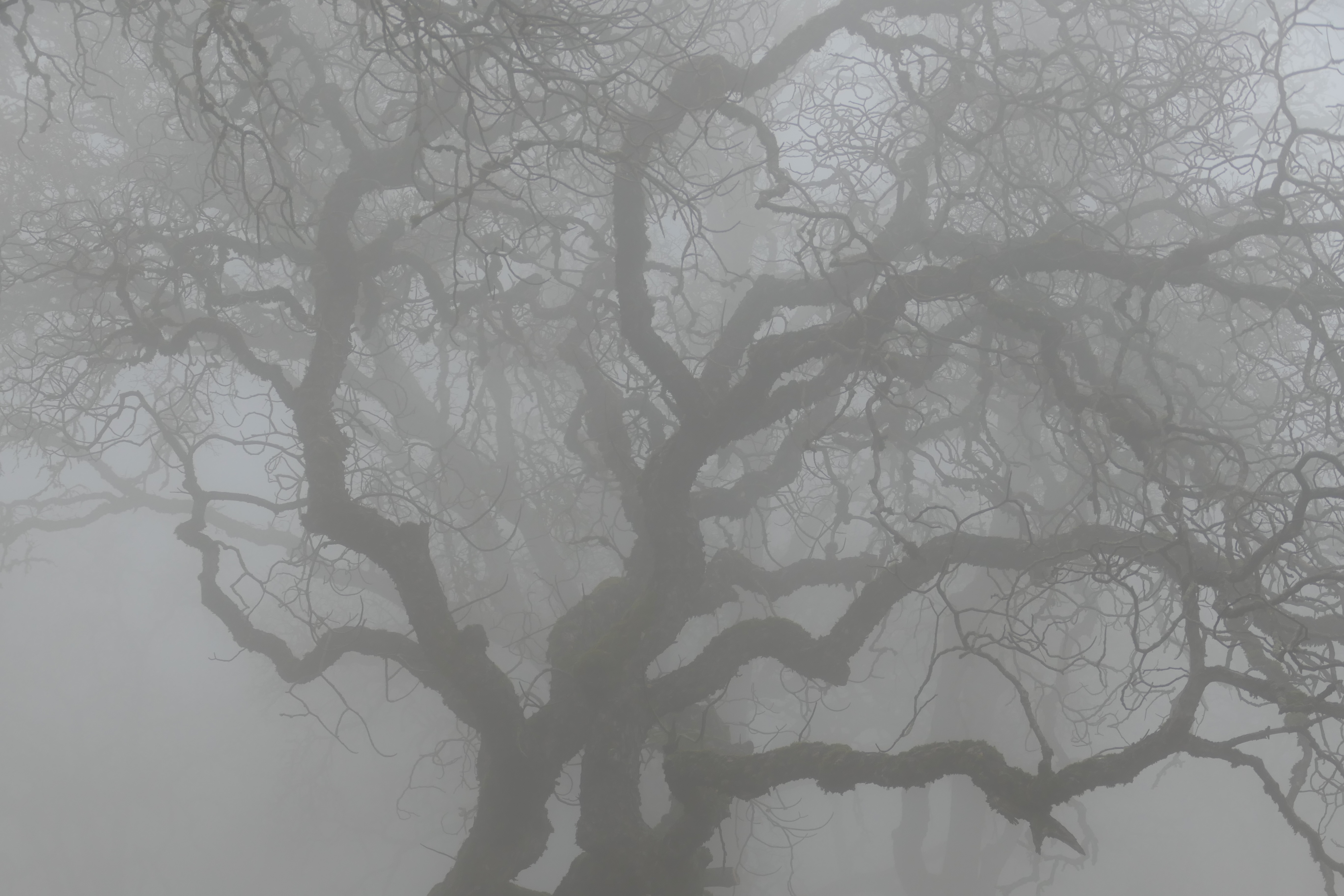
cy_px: 448
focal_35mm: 81
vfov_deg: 16.9
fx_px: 3024
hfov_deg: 25.1
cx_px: 672
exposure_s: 1/250
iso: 125
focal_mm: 29.59
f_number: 3.7
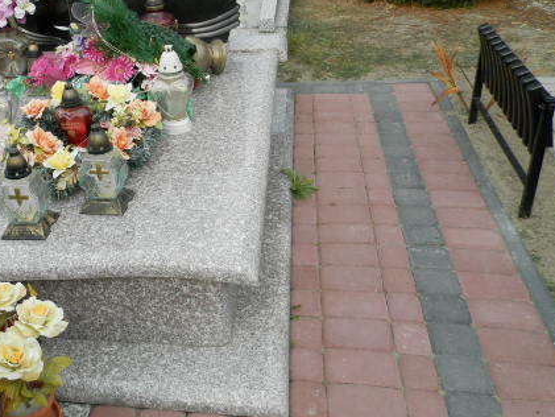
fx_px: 609
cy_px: 176
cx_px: 153
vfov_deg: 37.6
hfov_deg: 47.5
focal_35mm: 38
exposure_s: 1/320
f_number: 3.1
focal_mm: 4.5
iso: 80
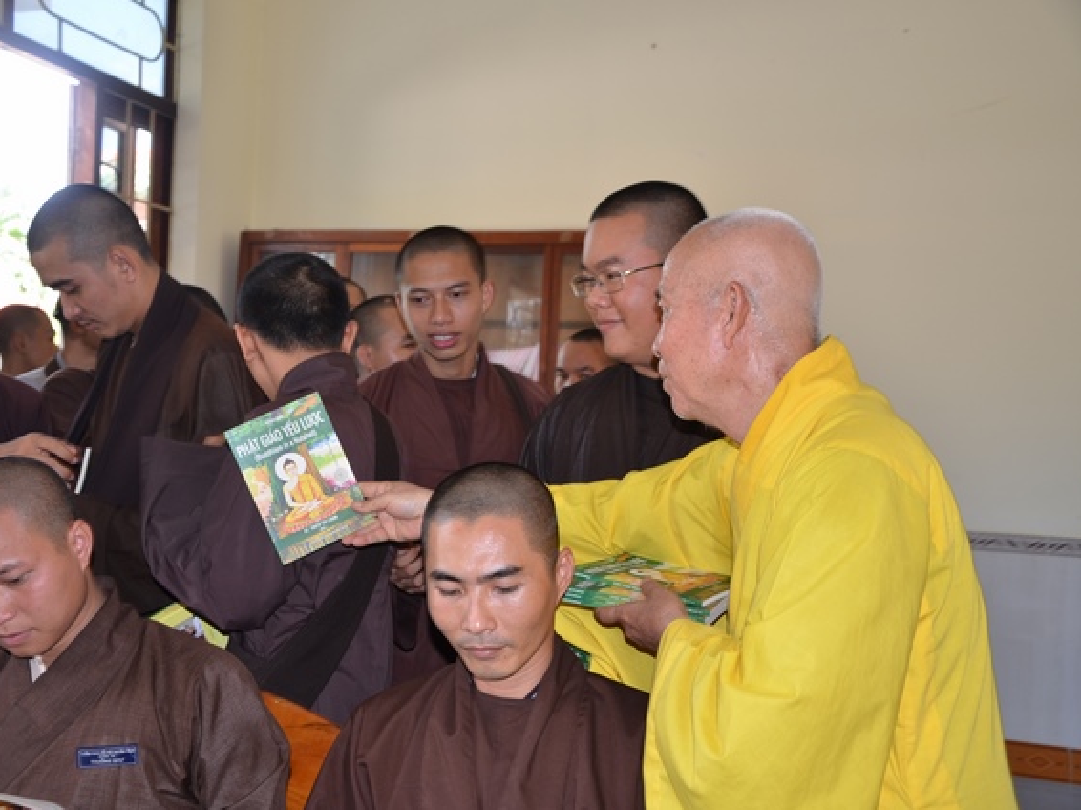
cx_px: 472
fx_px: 1342
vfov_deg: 33.6
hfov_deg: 43.8
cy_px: 408
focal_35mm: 43
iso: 250
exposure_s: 1/60
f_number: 4
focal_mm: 26
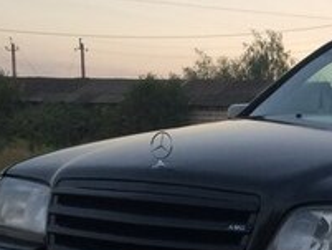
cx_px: 456
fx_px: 912
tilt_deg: -8.5
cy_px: 287
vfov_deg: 15.1
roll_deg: +0.4
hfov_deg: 18.8
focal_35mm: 95
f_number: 2.2
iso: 50
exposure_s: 1/33
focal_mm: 4.15
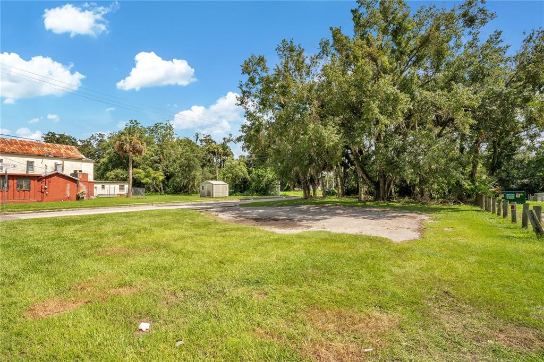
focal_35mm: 16
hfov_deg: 96.8
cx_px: 272
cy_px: 181
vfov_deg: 73.7
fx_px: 242
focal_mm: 16
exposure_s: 1/160
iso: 100
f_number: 10
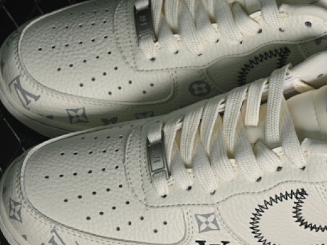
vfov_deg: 9.8
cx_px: 242
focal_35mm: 152
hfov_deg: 13.0
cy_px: 117
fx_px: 1436
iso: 160
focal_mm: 50
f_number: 7.1
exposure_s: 1/60
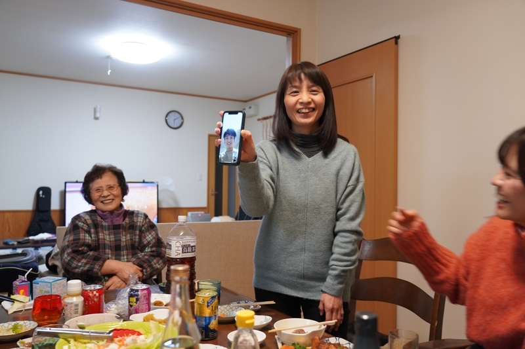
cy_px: 174
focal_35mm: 29
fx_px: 423
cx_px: 262
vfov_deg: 44.9
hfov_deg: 63.7
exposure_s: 1/30
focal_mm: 29
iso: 1250
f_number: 4
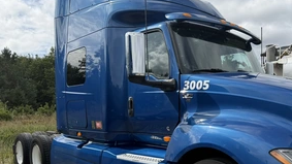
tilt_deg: -2.0
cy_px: 119
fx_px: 286
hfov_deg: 52.6
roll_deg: +3.5
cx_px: 203
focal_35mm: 37
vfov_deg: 31.5
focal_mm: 6.76
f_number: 1.78
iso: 80
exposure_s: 1/4405
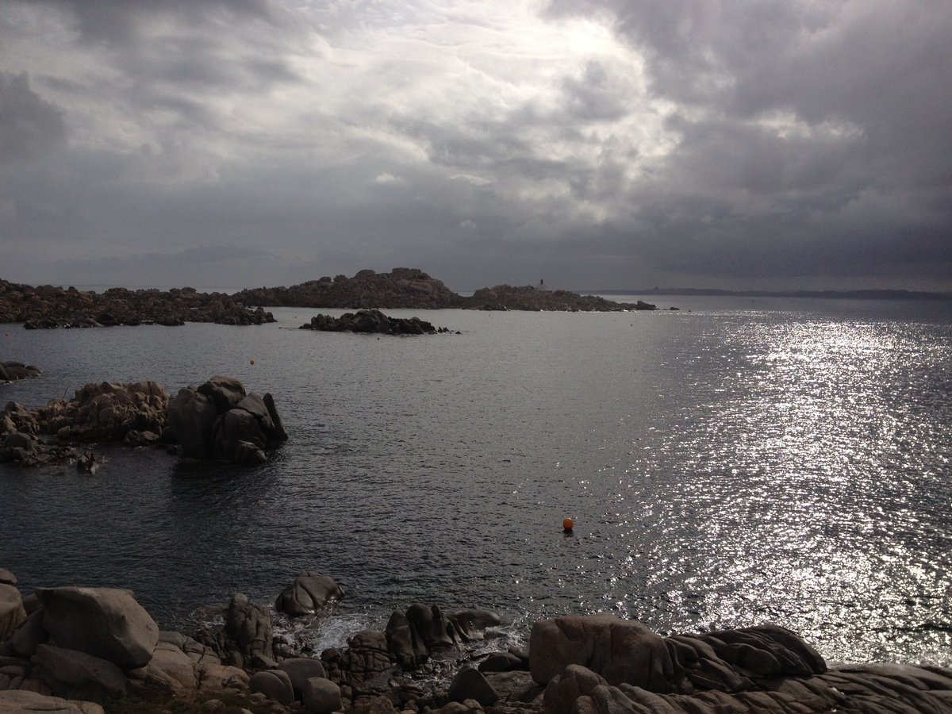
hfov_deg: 52.6
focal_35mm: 35
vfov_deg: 40.7
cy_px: 357
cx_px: 476
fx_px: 963
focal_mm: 4.28
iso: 64
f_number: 2.4
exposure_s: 1/4608
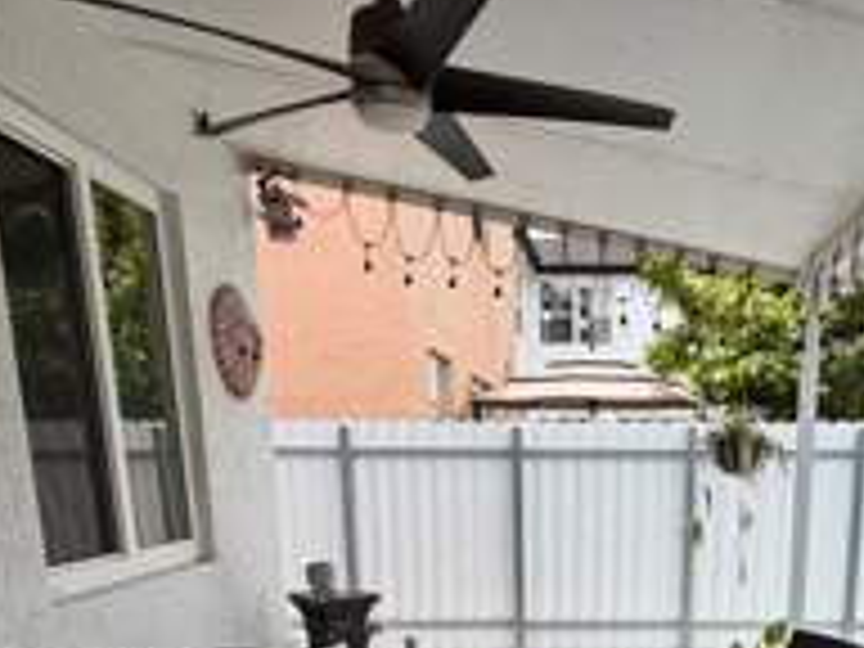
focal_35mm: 35
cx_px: 616
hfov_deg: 51.0
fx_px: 874
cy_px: 666
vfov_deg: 36.1
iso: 40
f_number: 2.2
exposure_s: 1/613
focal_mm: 2.22
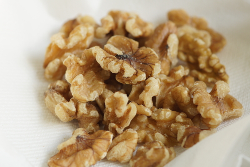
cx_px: 125
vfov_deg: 9.1
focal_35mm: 150
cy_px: 84
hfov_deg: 13.7
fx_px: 1041
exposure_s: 1/160
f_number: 4.5
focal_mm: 100
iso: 200
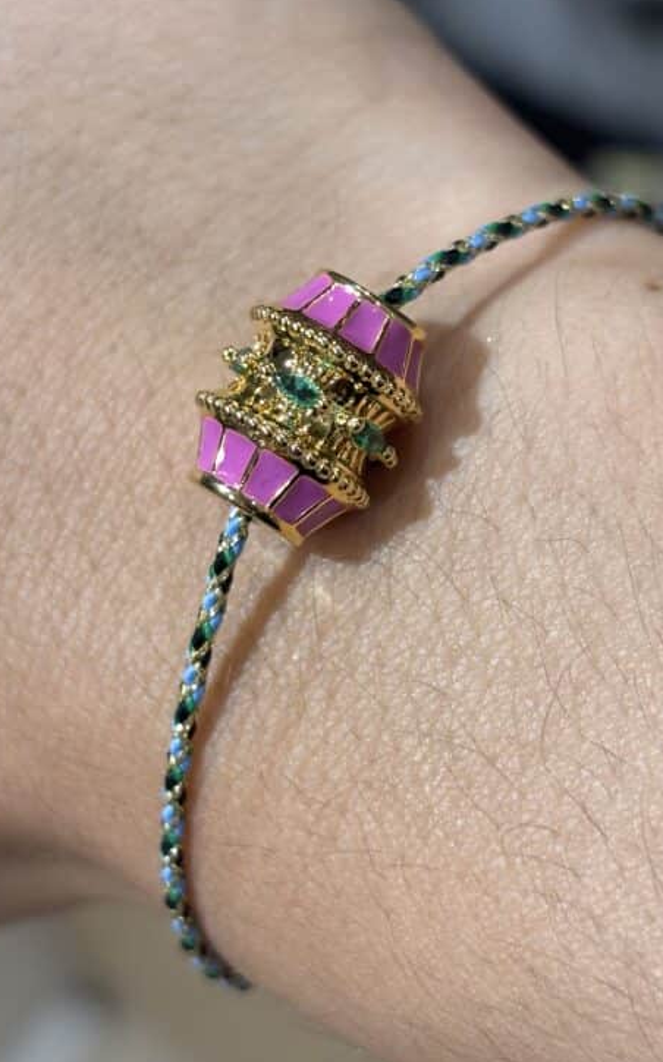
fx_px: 2257
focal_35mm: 78
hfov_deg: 16.7
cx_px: 452
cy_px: 483
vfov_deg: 26.5
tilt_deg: -51.9
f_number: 1.6
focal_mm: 5.96
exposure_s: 1/100
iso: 50
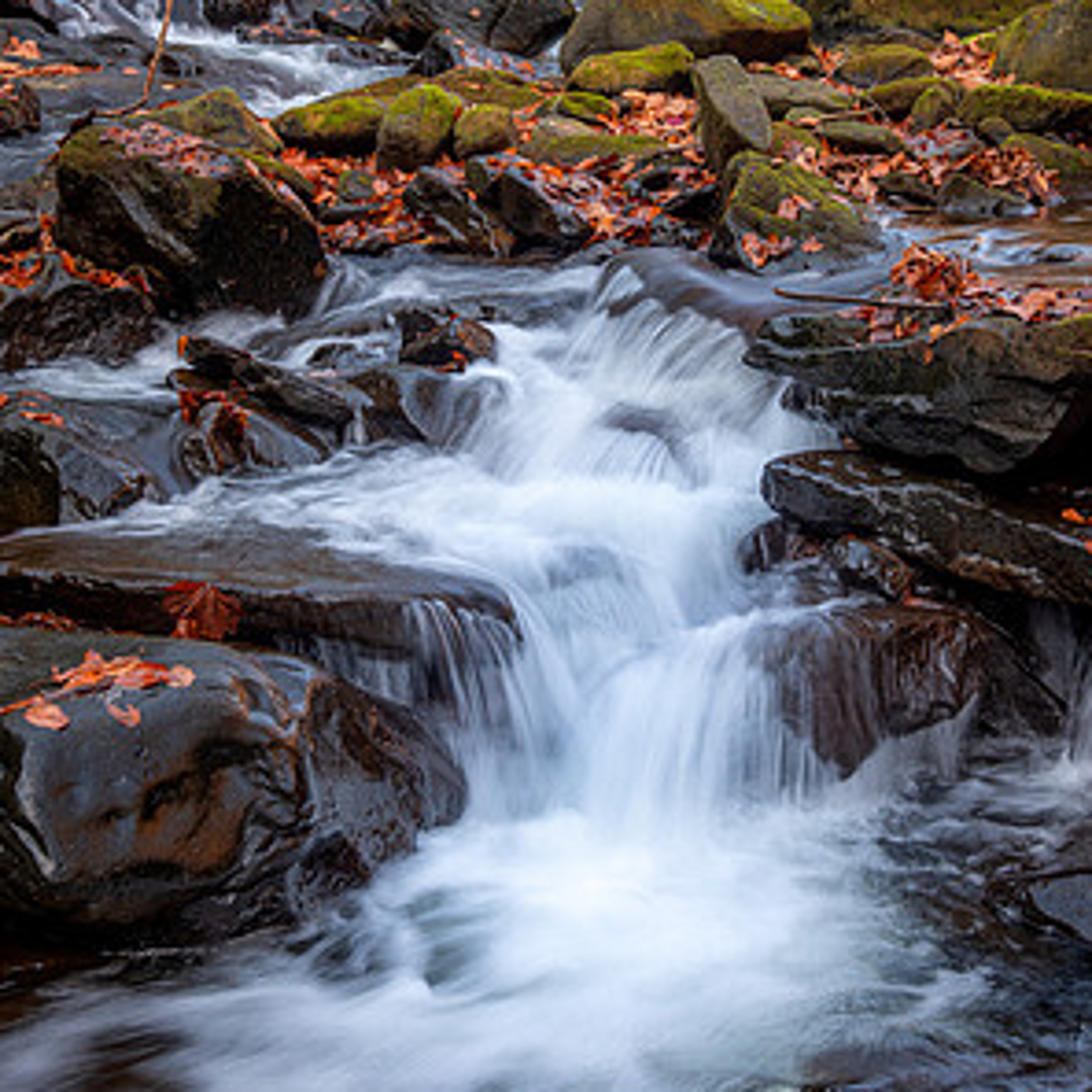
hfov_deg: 24.3
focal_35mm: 71
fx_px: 2534
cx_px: 546
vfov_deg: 24.2
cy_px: 402
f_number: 13
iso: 200
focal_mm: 55
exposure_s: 1/8
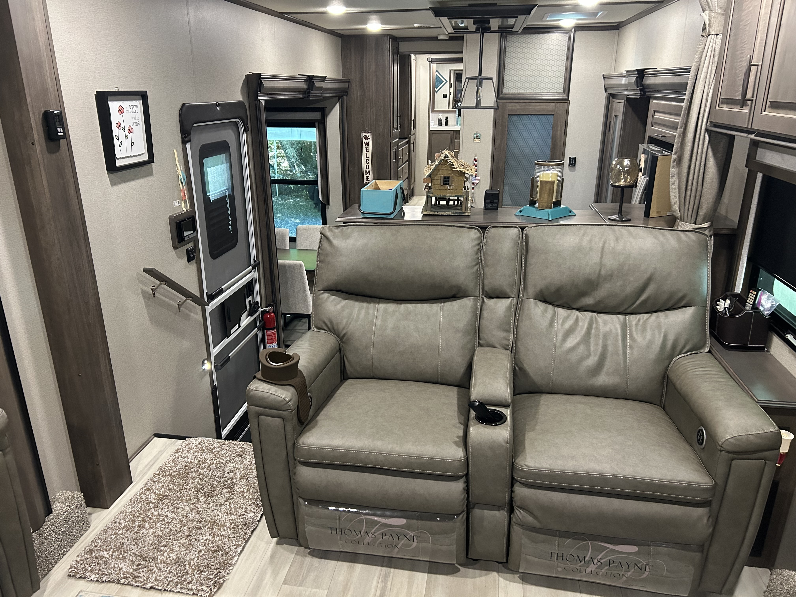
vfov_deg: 53.1
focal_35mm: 26
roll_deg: +1.2
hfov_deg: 67.3
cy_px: 298
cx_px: 398
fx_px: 598
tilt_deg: -18.5
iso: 400
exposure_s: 1/60
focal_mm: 5.7
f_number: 1.5
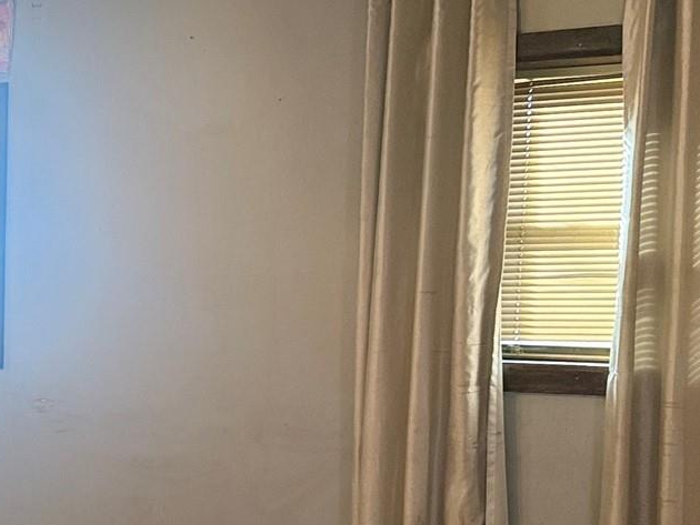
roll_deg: -0.6
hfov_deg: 22.6
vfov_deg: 18.7
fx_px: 1578
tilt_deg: -5.1
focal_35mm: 78
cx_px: -190
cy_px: 426
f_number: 1.78
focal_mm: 6.76
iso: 320
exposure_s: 1/60
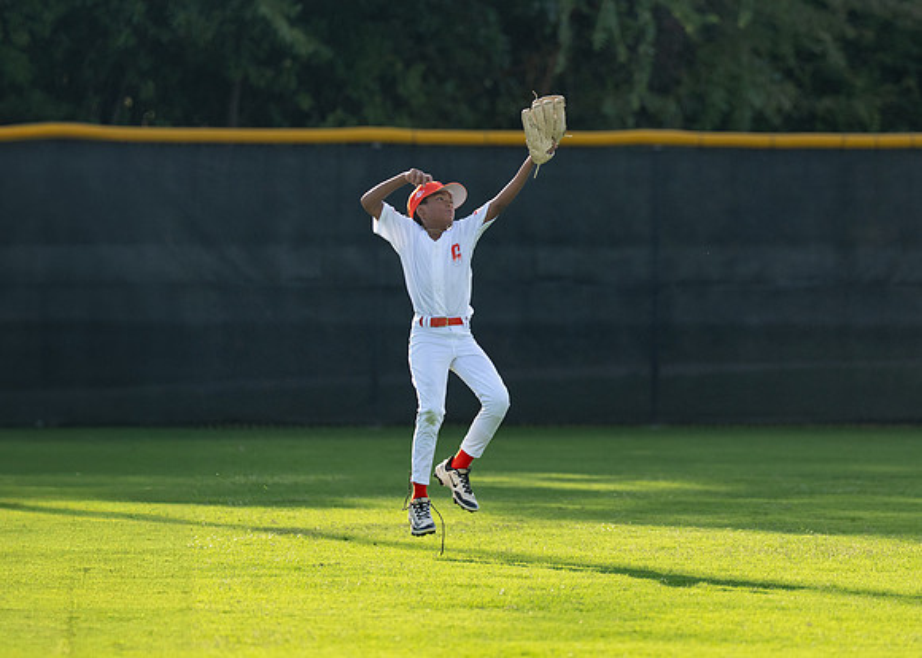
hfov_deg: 5.8
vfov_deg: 4.1
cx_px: 640
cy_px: 270
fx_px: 9137
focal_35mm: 349
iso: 200
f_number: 2.8
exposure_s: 1/2500
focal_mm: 200
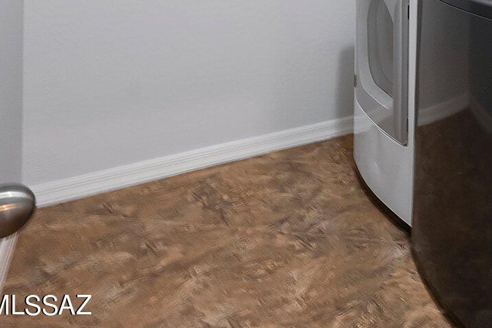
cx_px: 606
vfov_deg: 24.6
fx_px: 628
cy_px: -124
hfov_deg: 33.7
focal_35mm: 46
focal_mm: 16
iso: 2500
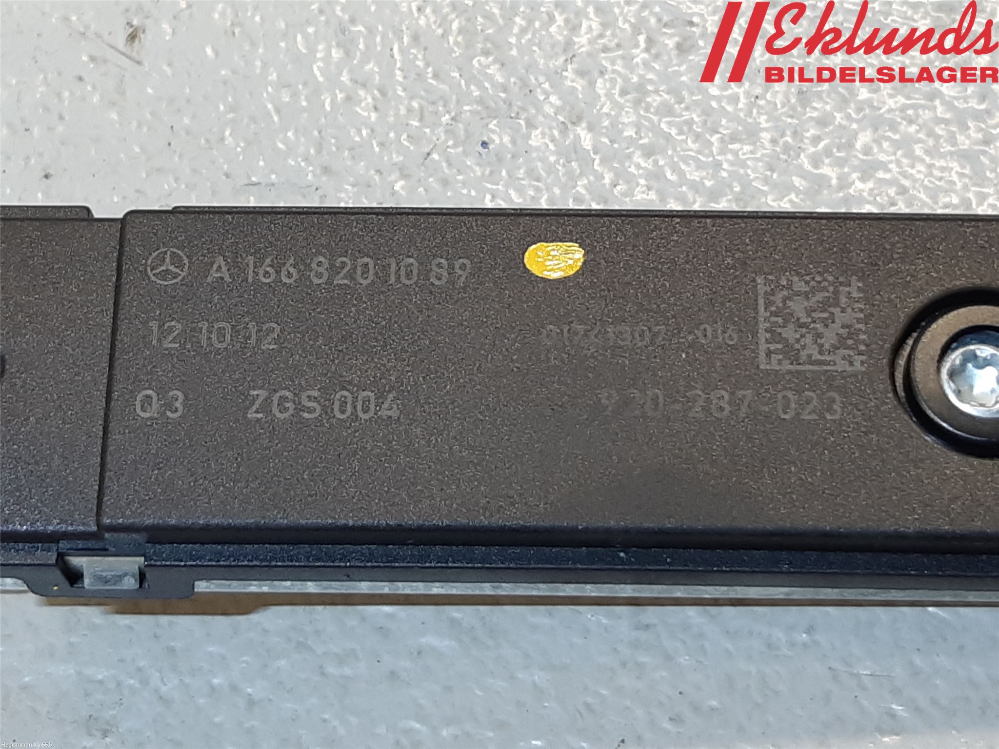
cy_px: 374
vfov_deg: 53.1
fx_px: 750
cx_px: 500
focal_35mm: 26
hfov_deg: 67.3
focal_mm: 3.93
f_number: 1.7
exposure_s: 1/50
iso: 64
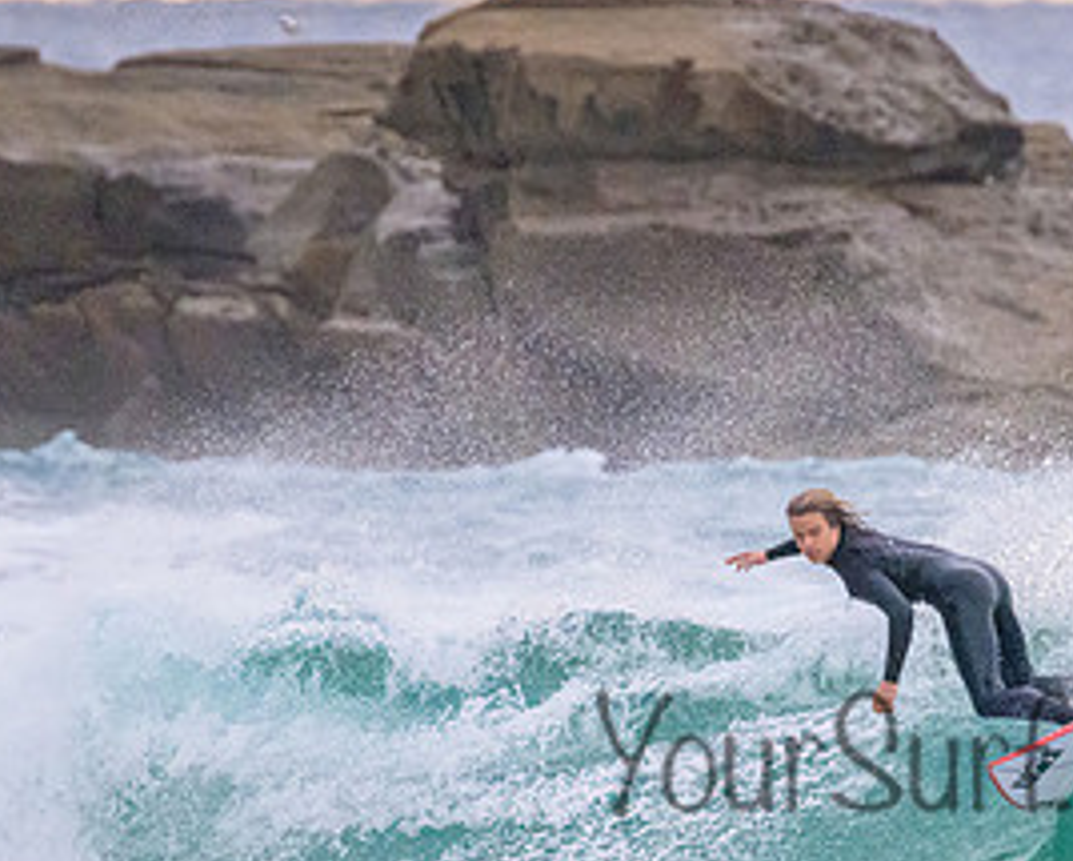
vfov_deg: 1.0
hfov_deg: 1.2
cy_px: 719
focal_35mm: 1623
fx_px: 51597
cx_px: 1009
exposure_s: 1/640
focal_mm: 800
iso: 11400
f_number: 11
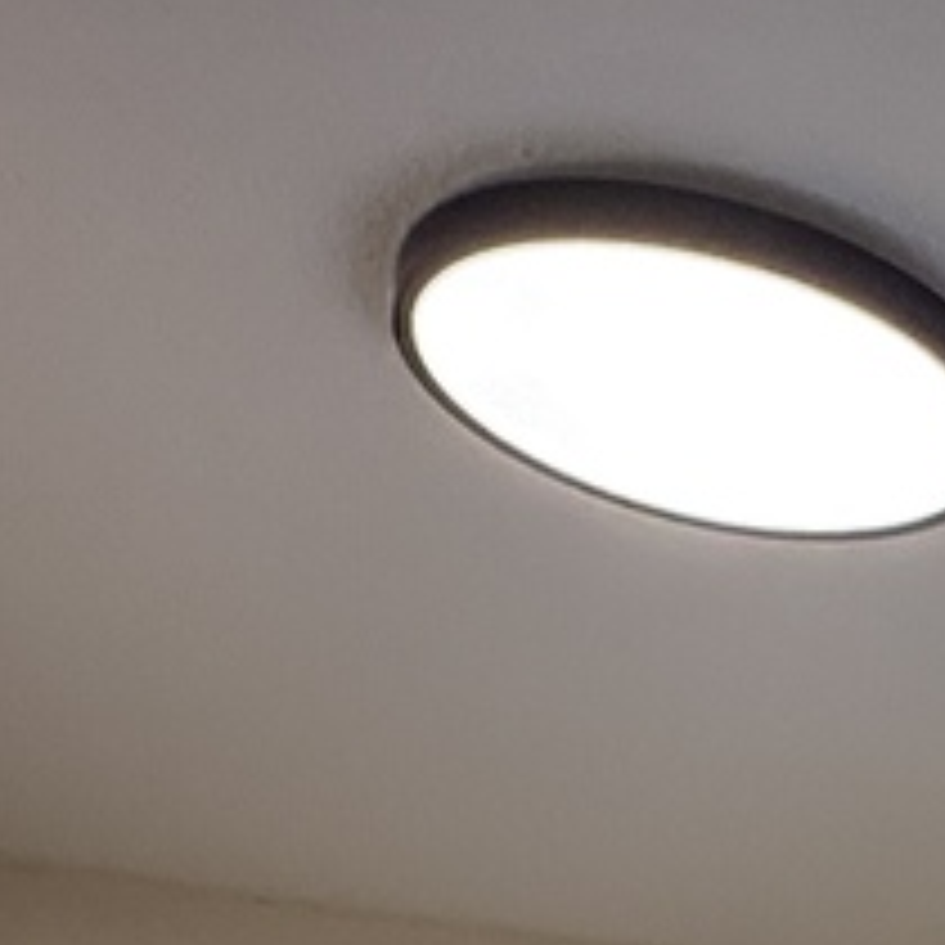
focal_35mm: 85
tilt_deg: -3.3
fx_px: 2625
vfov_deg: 16.4
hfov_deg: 18.7
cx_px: 1287
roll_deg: -3.4
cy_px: 1800
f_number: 2.2
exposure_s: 1/120
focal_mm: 2.22
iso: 125
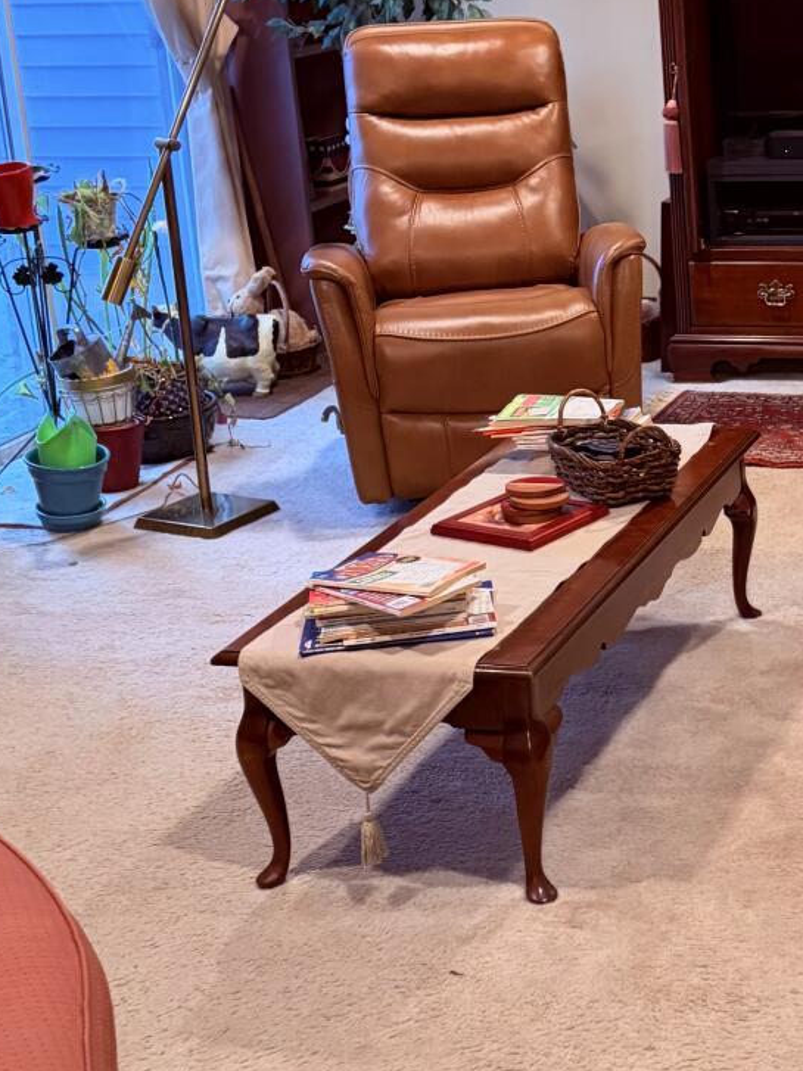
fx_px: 2042
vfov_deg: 29.3
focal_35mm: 66
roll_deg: +2.5
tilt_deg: -16.4
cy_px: 451
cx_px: 825
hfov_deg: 21.4
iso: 500
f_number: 1.78
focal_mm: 6.76
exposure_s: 1/60
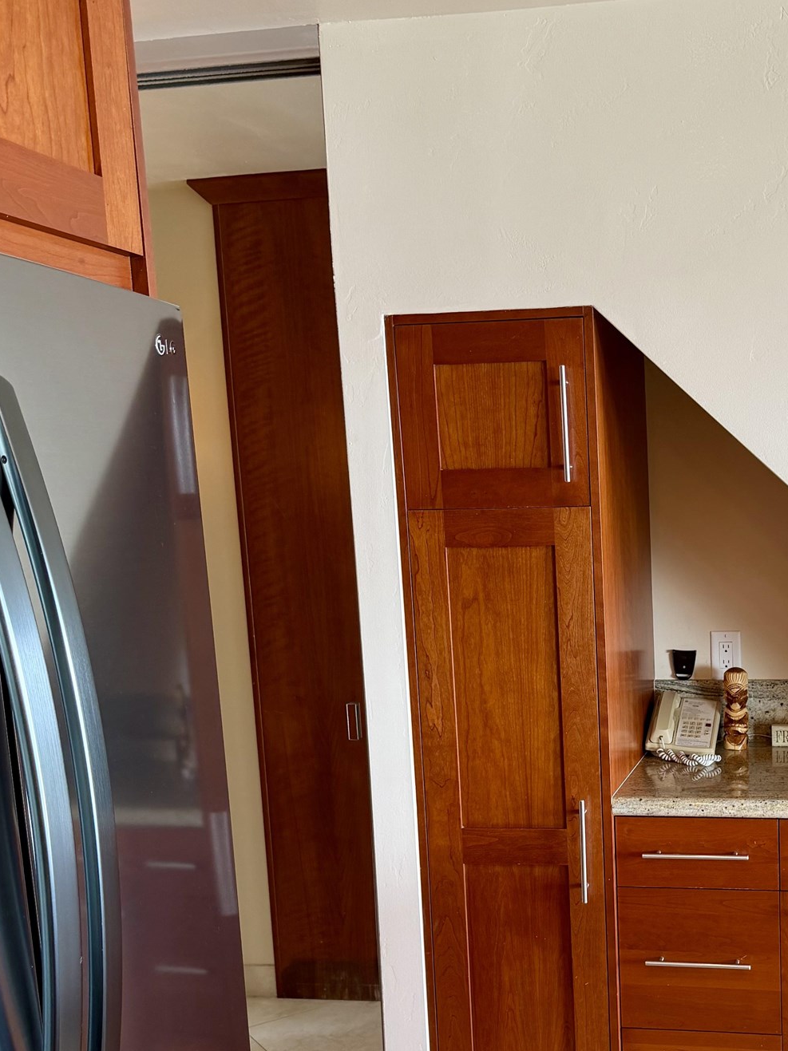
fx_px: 1275
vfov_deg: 44.2
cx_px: 634
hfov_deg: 33.3
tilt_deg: -9.5
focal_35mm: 42
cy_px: 701
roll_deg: +2.2
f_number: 1.78
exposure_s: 1/60
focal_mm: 6.76
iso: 100
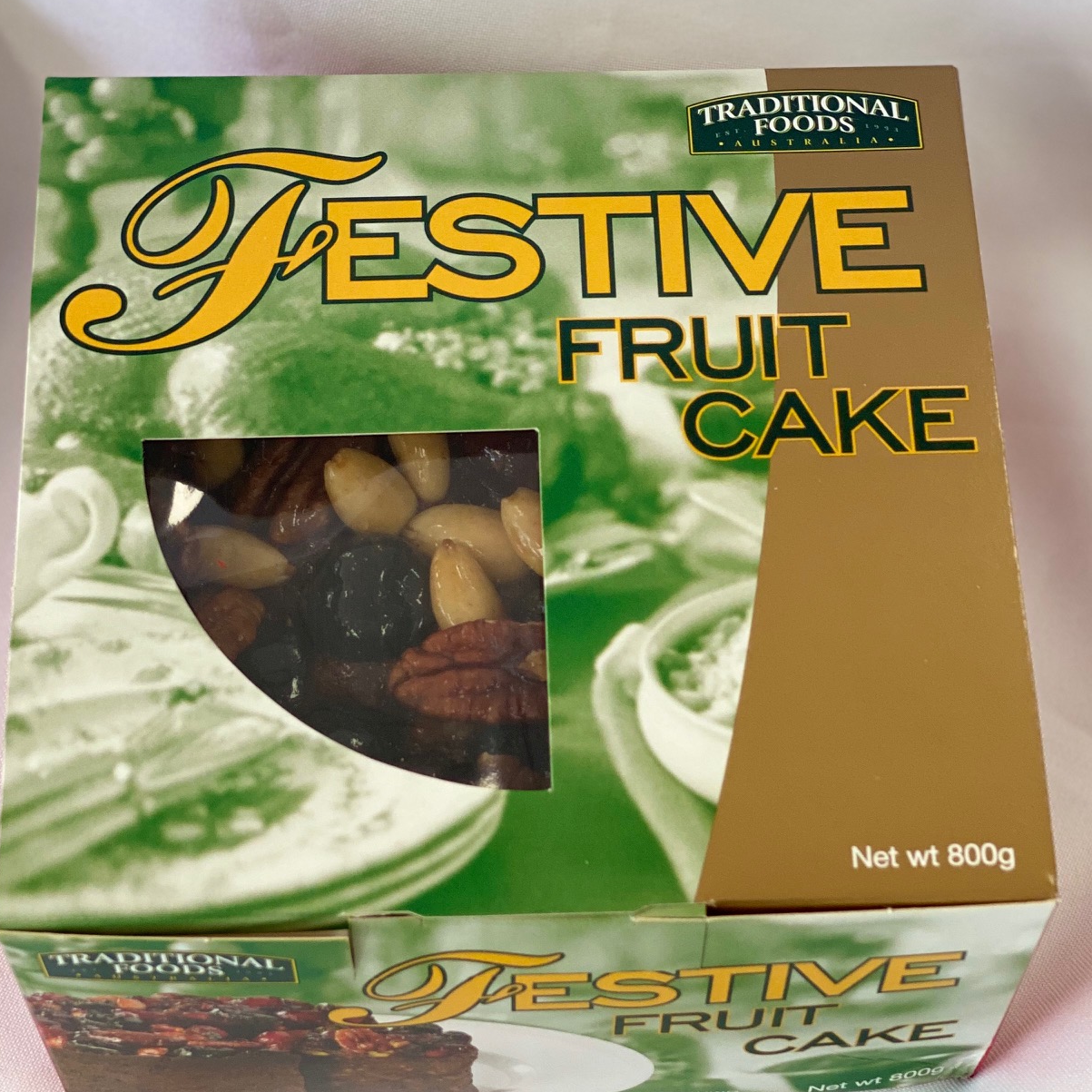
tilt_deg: -61.6
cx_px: 522
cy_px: 642
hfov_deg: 22.5
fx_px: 2748
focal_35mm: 77
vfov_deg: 22.4
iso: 80
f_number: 2
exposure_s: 1/100
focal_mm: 6
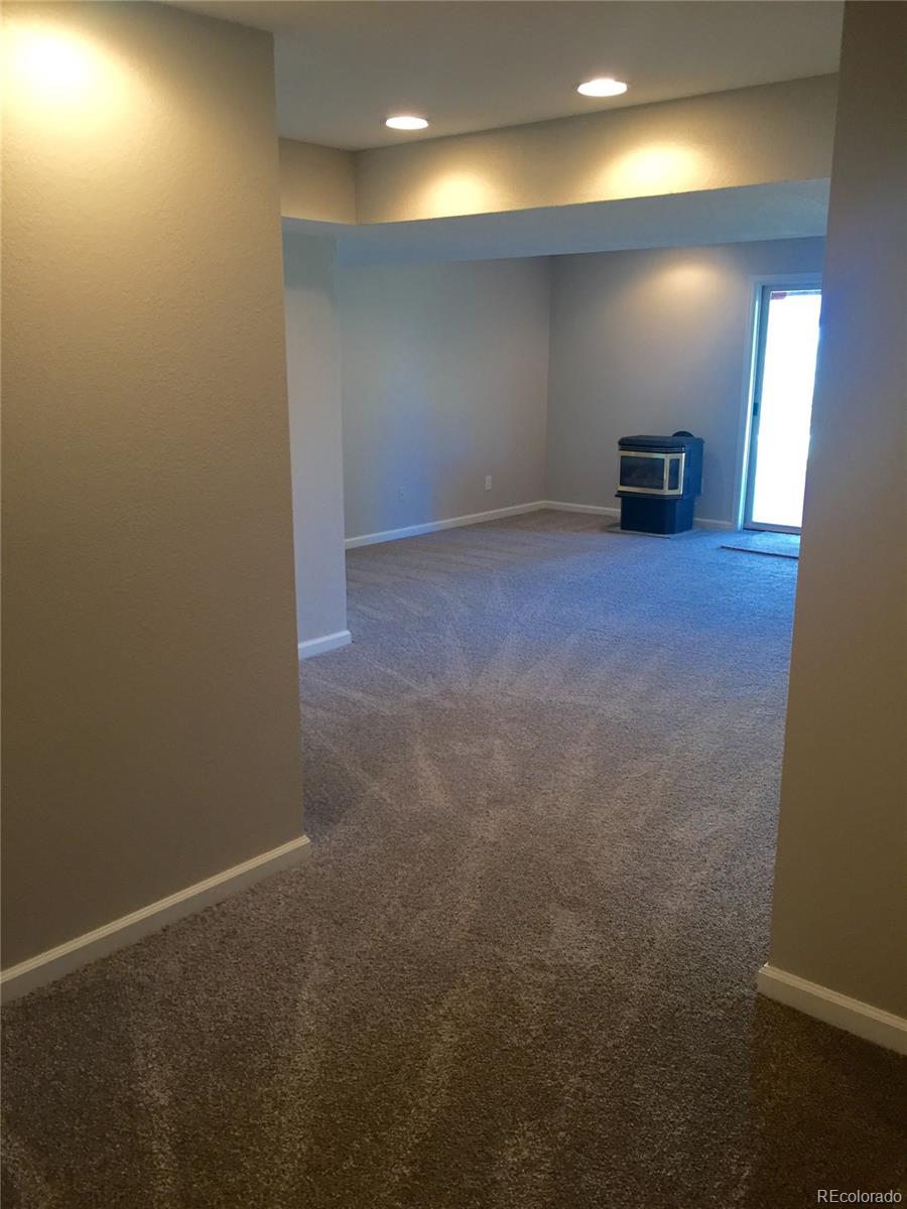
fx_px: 1013
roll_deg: -0.1
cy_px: 604
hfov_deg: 48.2
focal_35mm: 29
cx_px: 454
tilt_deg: -13.1
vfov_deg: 61.7
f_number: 2.2
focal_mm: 4.15
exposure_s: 1/30
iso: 80
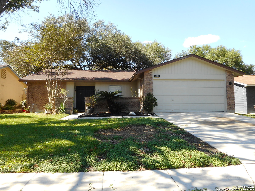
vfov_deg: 54.9
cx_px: 128
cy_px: 96
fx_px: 184
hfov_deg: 69.4
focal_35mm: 25
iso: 80
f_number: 3.7
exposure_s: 1/200
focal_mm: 4.5
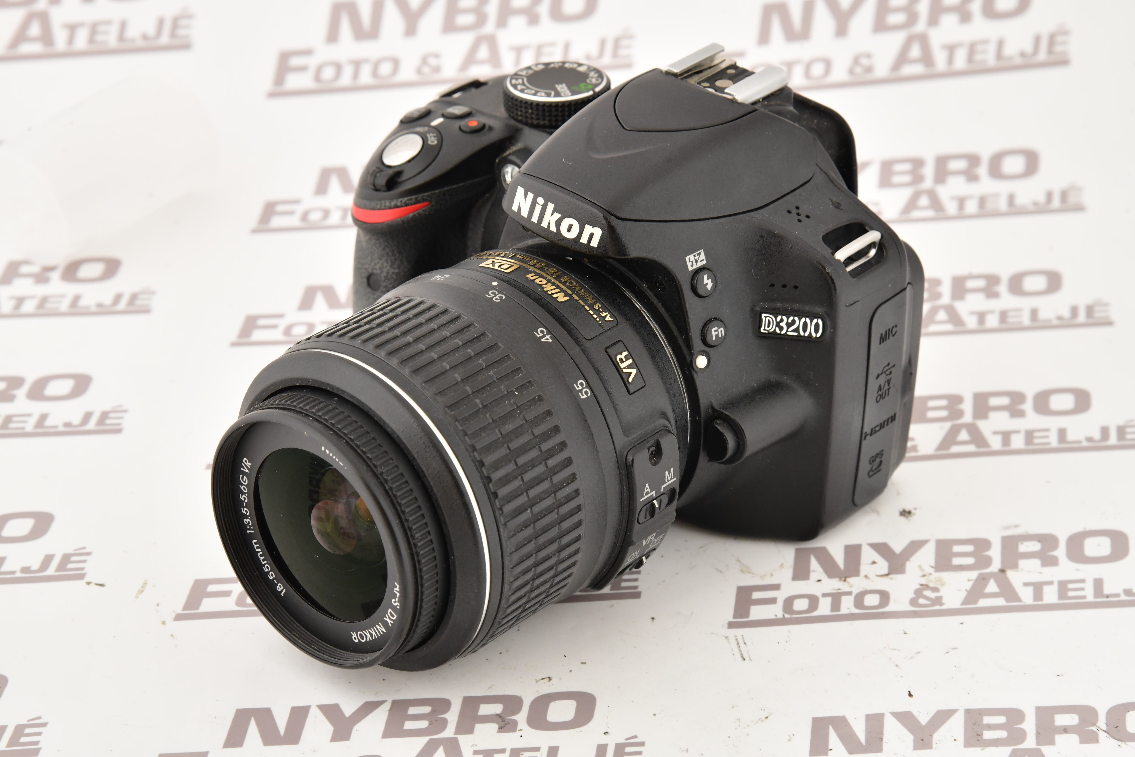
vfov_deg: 11.4
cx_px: 568
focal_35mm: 120
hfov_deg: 17.1
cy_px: 378
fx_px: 3783
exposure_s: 1/125
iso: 1600
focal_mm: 120
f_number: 14
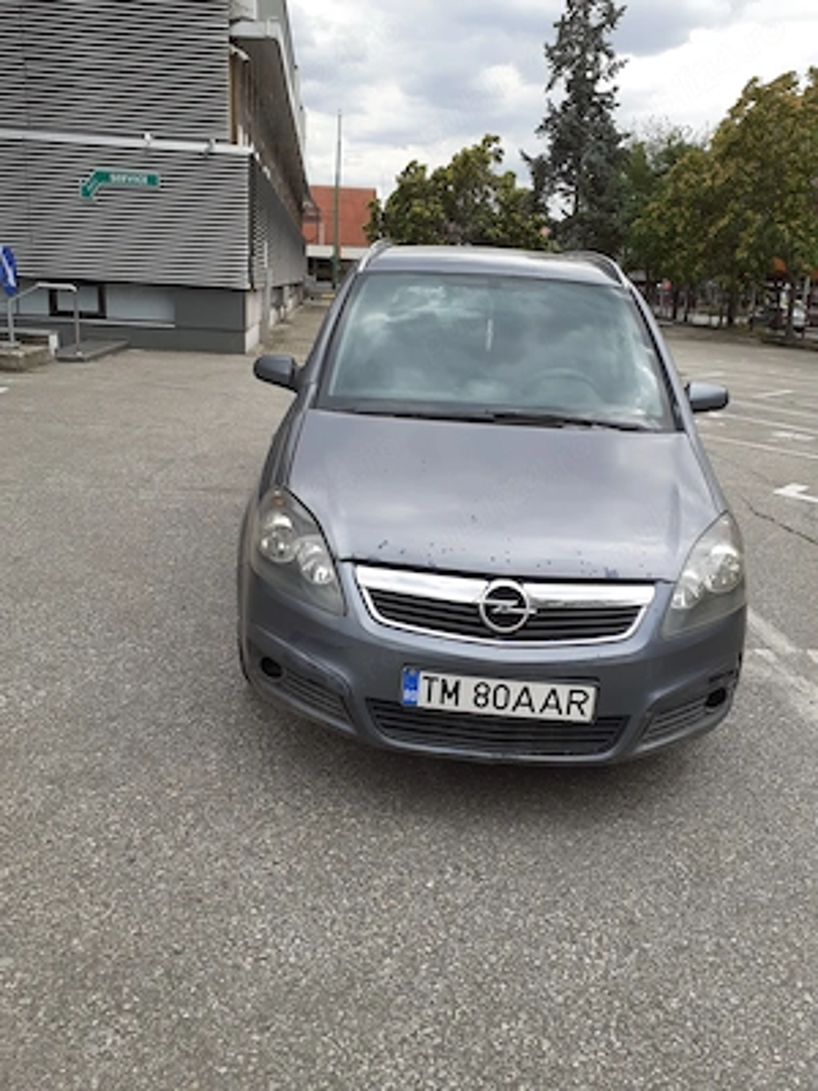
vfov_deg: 65.3
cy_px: 546
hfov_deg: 51.4
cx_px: 409
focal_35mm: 27
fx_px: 851
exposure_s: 1/825
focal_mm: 3.6
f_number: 1.9
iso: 40
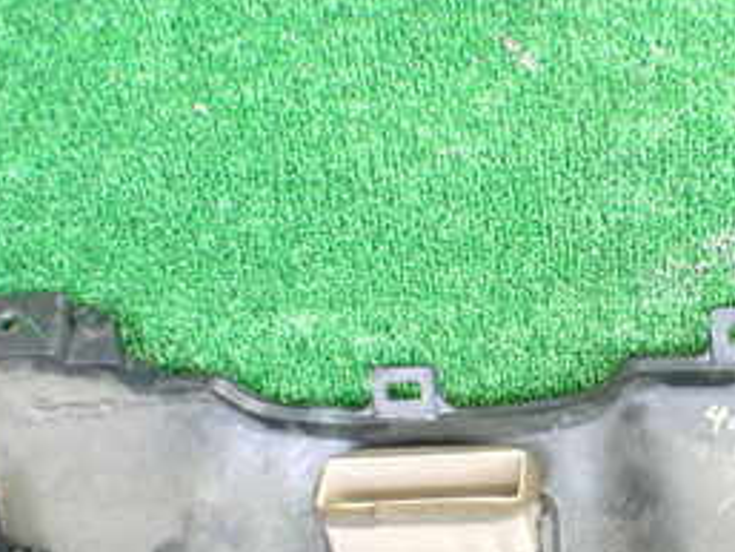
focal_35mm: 70
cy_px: 432
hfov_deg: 27.0
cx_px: 638
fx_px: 1487
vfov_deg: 20.8
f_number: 2.3
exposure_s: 1/40
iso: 800
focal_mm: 5.4
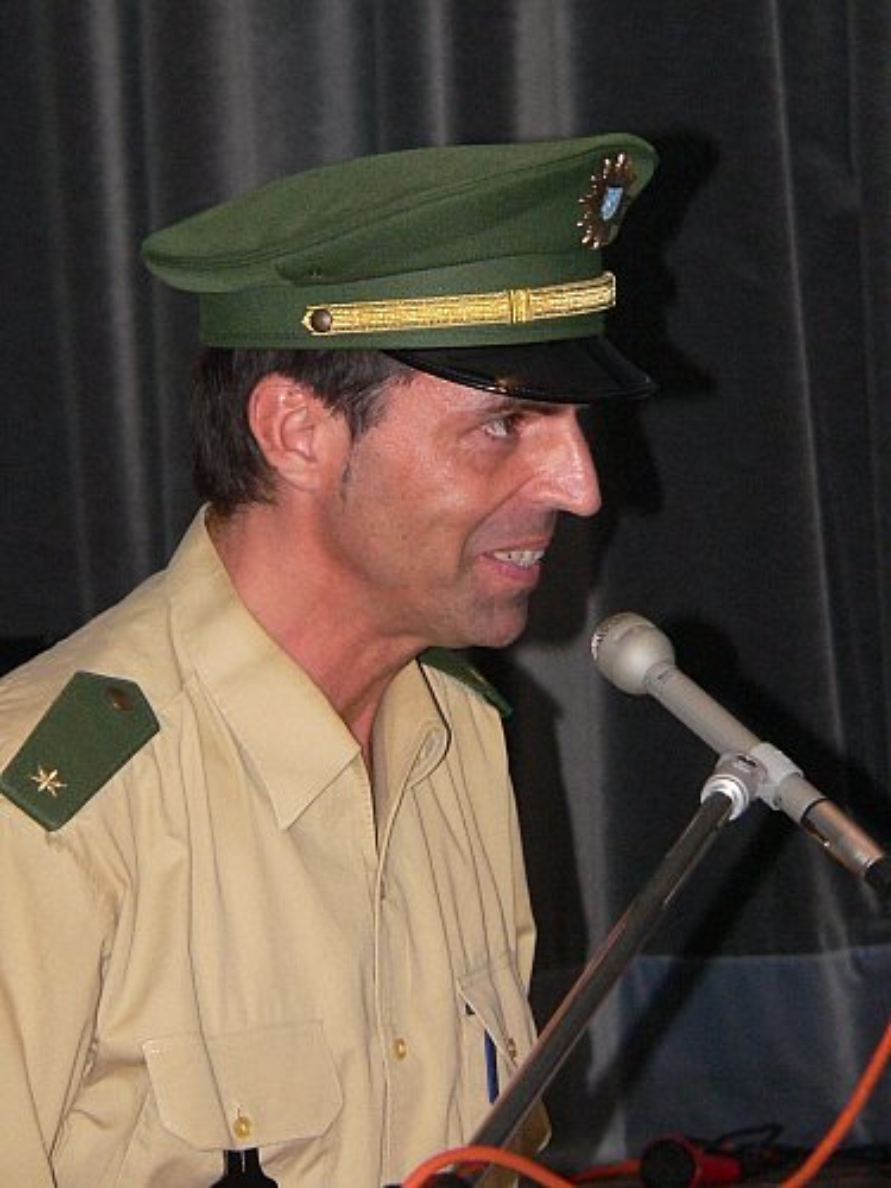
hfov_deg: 6.6
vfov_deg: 8.8
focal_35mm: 224
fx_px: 7688
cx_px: 446
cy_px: 594
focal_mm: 37.3
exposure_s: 1/60
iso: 300
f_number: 2.8
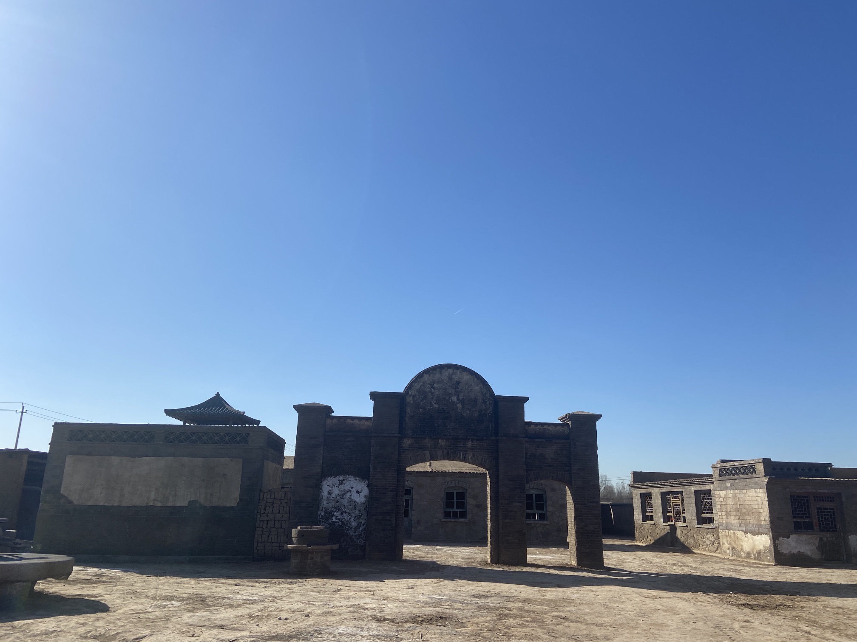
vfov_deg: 53.1
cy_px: 321
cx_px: 428
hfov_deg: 67.3
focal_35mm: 26
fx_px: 644
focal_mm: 4.25
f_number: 1.8
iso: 32
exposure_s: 1/5236
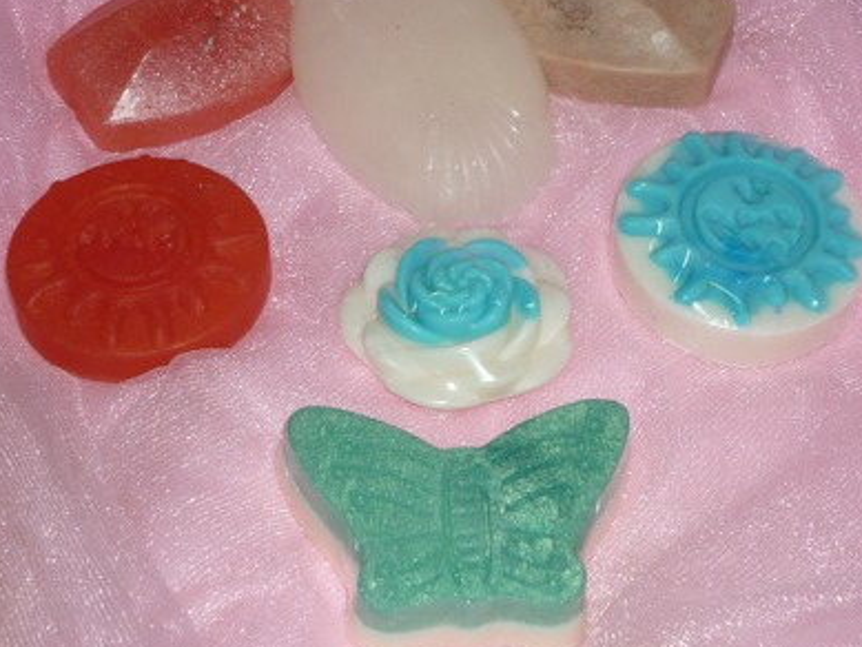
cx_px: 423
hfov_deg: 27.0
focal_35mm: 72
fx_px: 1793
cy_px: 260
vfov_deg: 20.4
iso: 100
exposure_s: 1/40
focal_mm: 9.2
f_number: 3.4
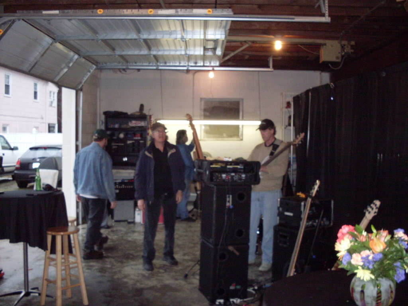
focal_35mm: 38
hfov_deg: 49.0
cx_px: 204
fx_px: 448
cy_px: 153
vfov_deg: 37.7
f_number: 2.8
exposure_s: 1/45
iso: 240
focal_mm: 6.3
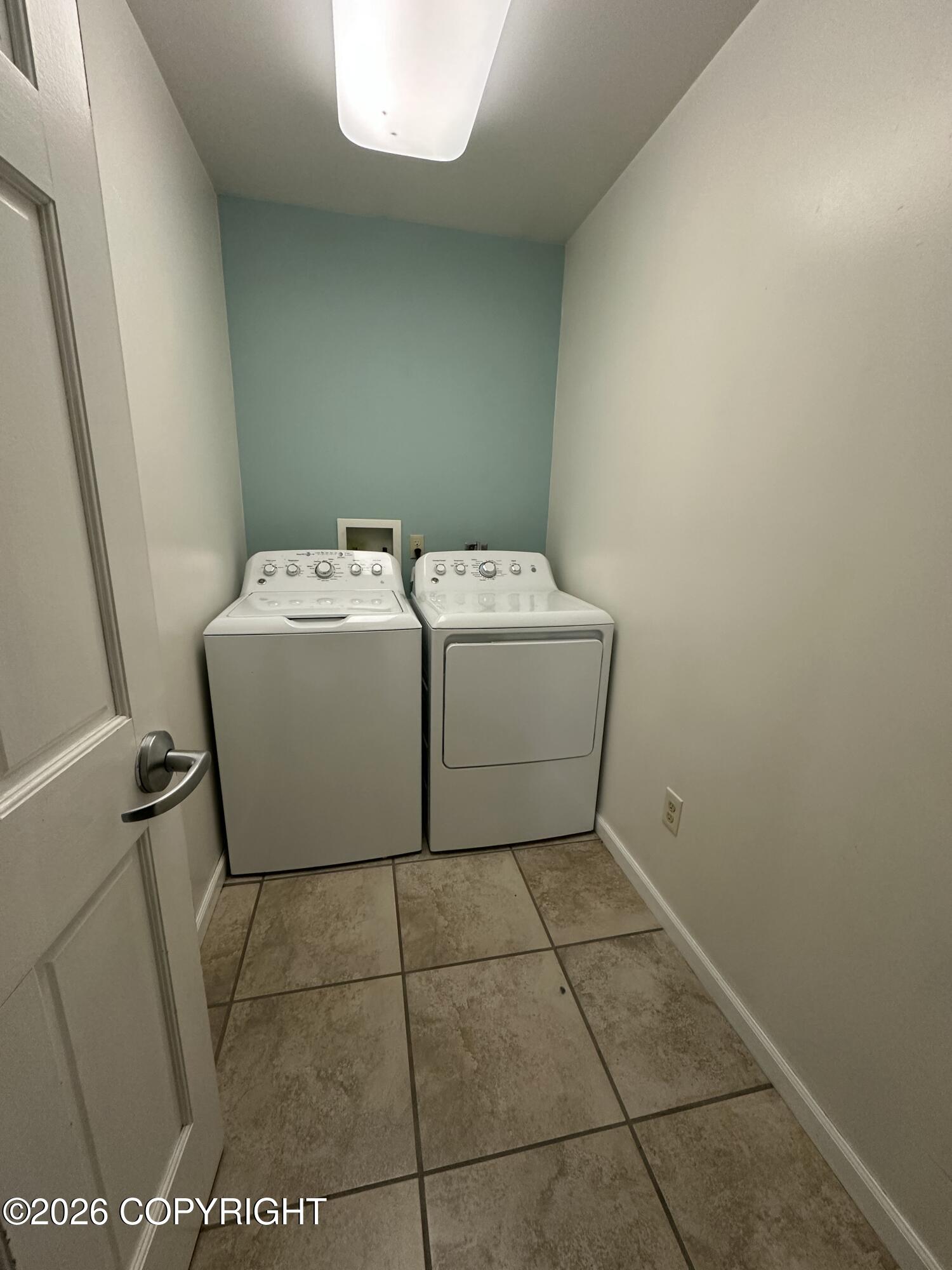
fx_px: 513
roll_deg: -2.9
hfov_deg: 85.7
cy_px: 635
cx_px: 476
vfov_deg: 102.1
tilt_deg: -15.1
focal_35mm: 14
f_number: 2.2
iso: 320
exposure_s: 1/60
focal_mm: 2.22
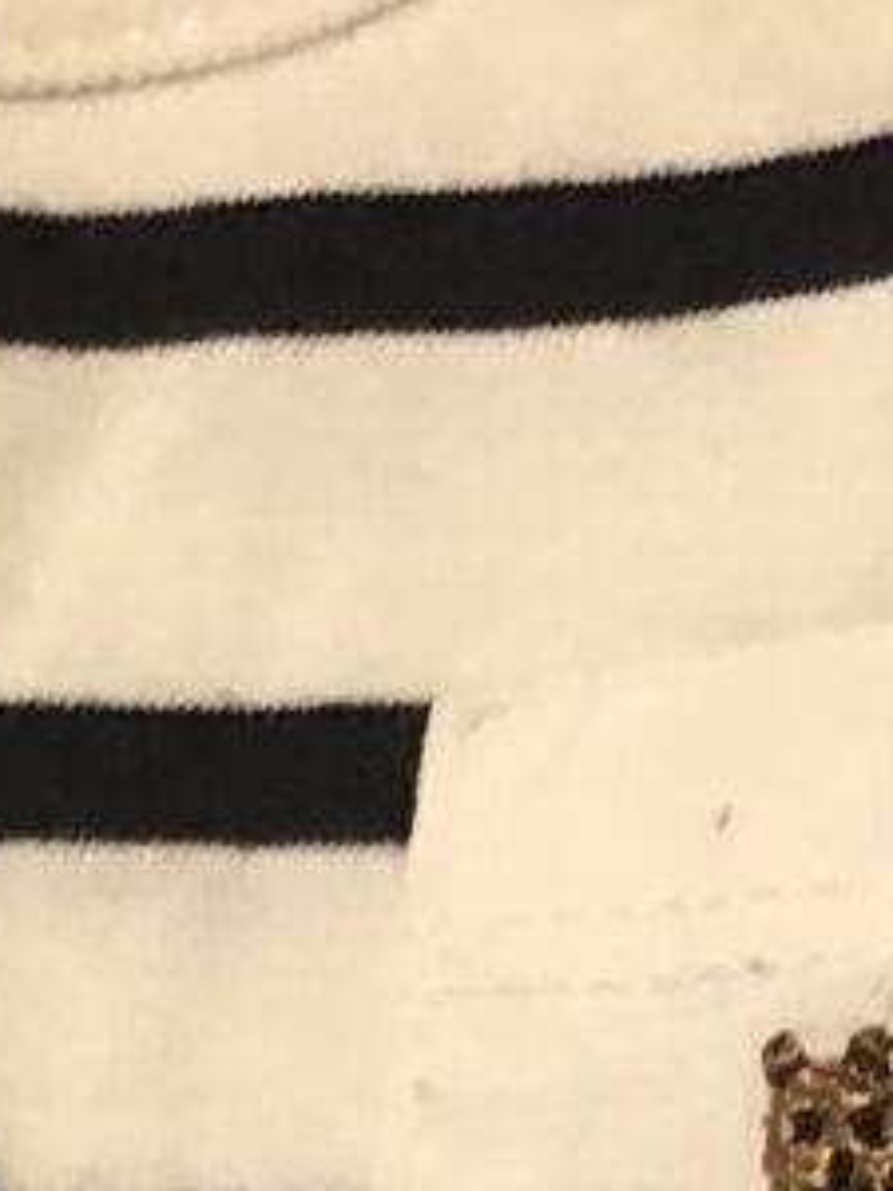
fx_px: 6570
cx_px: -373
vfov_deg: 9.6
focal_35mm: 191
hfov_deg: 7.7
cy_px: 2398
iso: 64
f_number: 1.8
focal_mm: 3.99
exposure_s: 1/15
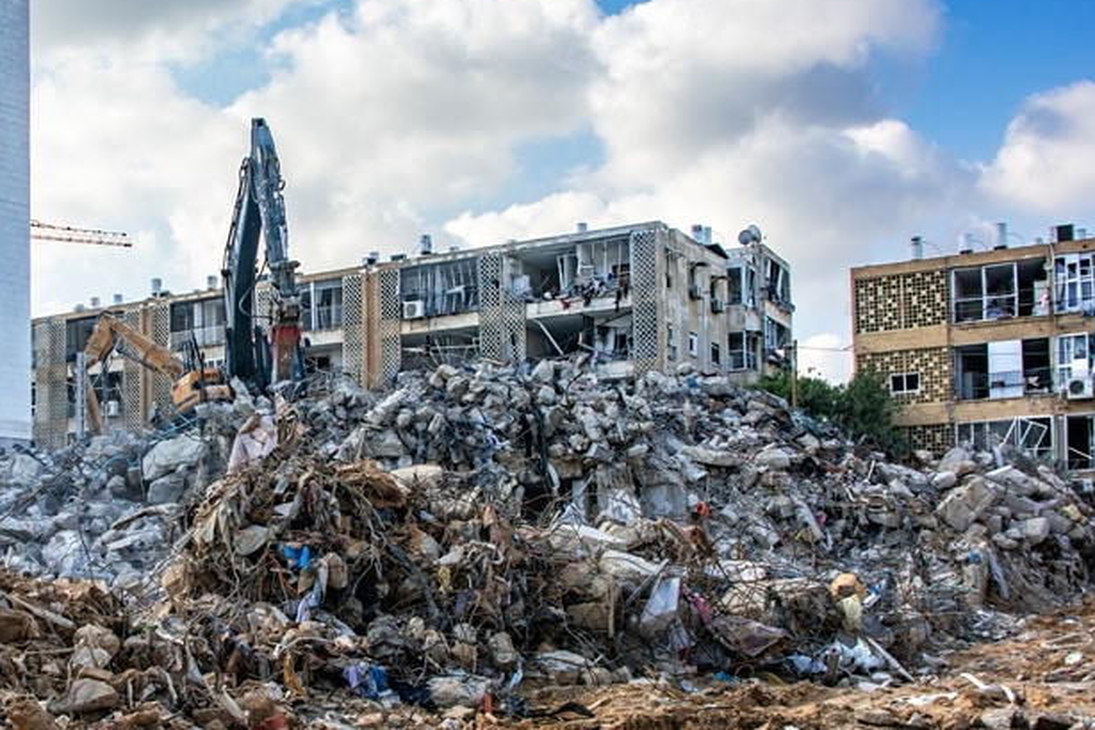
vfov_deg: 29.8
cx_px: 279
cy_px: 346
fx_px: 1368
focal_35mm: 45
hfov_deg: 42.3
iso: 64
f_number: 6.3
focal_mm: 28
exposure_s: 1/320
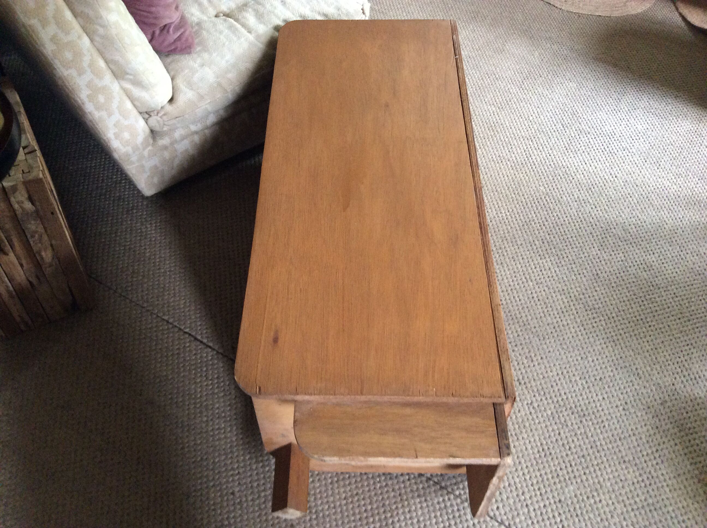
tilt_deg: -53.2
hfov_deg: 56.9
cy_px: 264
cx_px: 354
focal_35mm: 32
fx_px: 653
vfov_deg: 44.1
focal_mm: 3.3
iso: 200
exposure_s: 1/25
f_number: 2.4
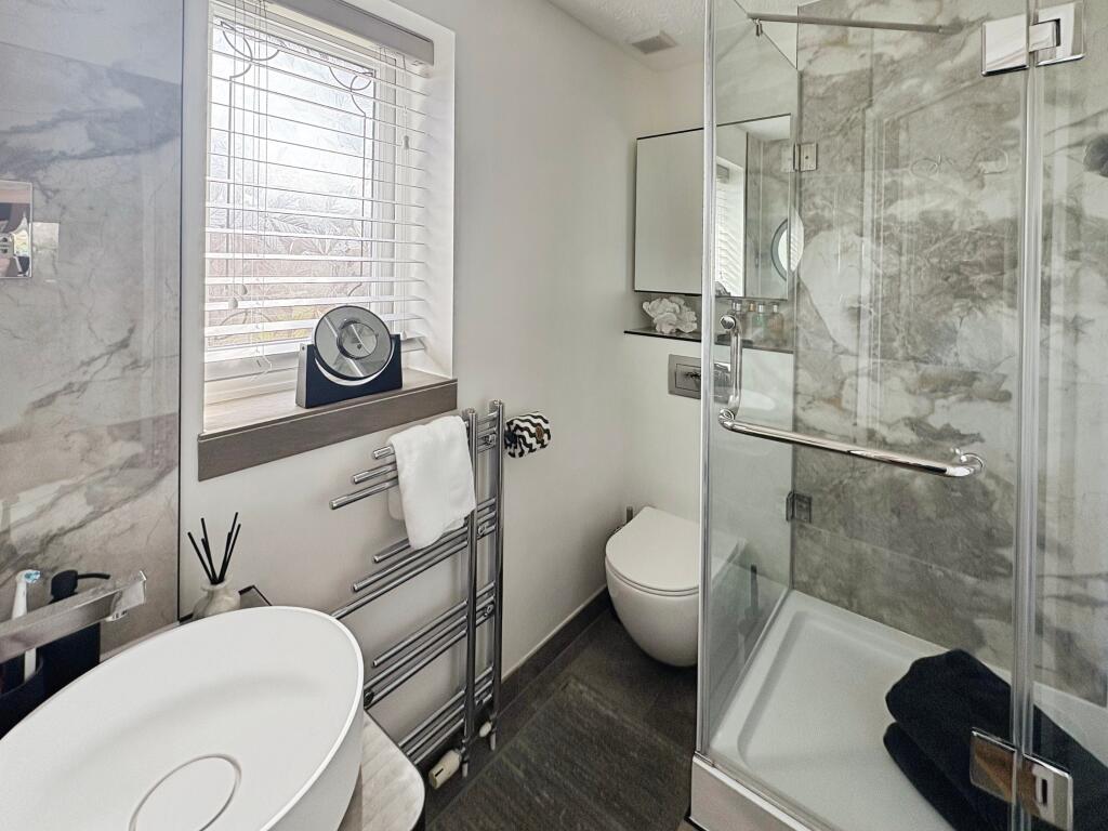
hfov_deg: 102.1
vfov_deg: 85.7
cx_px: 554
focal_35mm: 14
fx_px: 448
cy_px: 416
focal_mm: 2.22
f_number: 2.2
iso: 64
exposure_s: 1/140
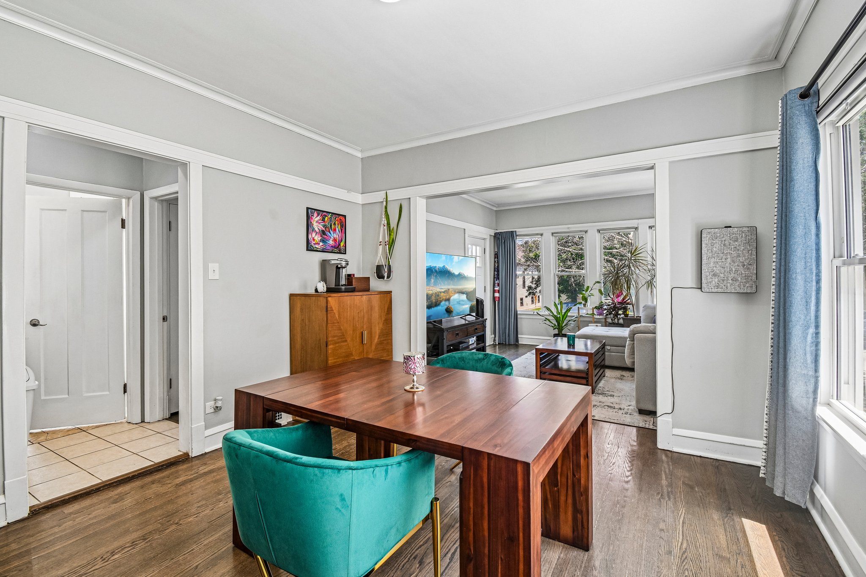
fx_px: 361
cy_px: 288
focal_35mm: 15
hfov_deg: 100.4
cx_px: 433
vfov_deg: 77.3
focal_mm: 10
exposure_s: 1/15
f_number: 8
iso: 200
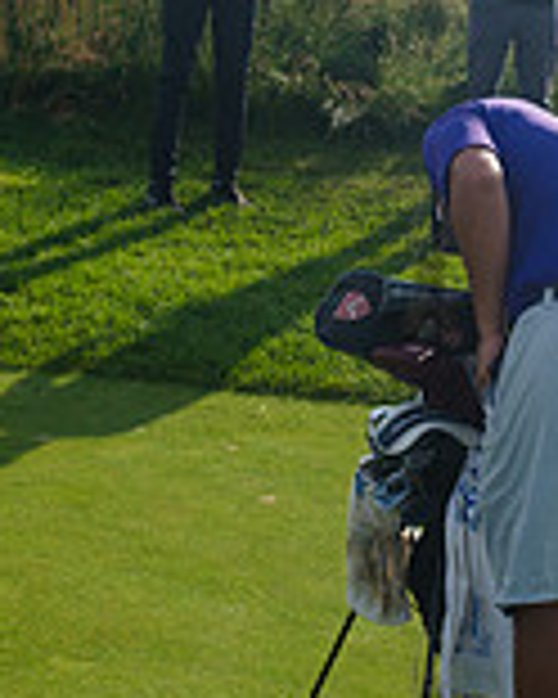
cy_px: 259
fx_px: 2539
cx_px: 428
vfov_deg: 15.6
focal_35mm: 123
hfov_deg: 12.5
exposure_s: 1/1250
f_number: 4
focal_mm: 35
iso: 100
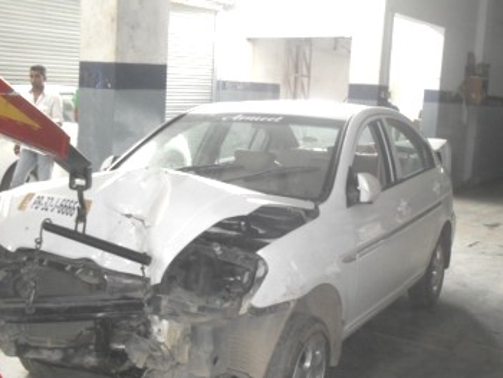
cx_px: 286
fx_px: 698
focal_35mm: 48
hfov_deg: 39.6
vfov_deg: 30.1
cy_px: 244
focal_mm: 6.3
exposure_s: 1/45
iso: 200
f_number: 3.2
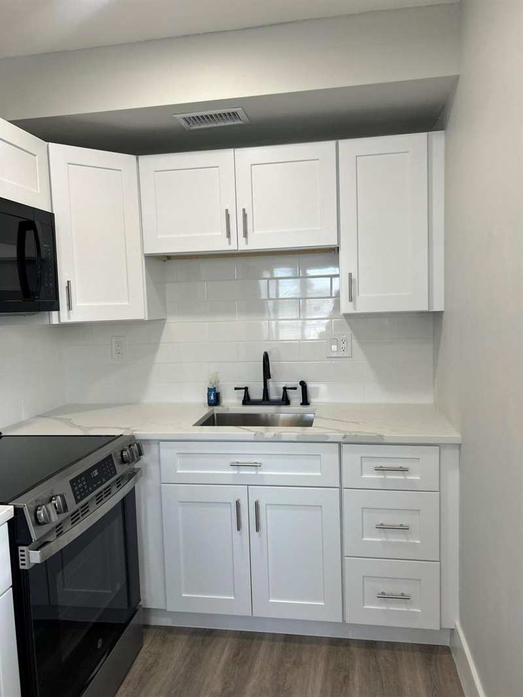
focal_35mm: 26
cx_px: 262
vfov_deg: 67.3
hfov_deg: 53.1
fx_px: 524
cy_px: 348
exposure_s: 1/120
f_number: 1.5
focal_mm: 5.7
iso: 64
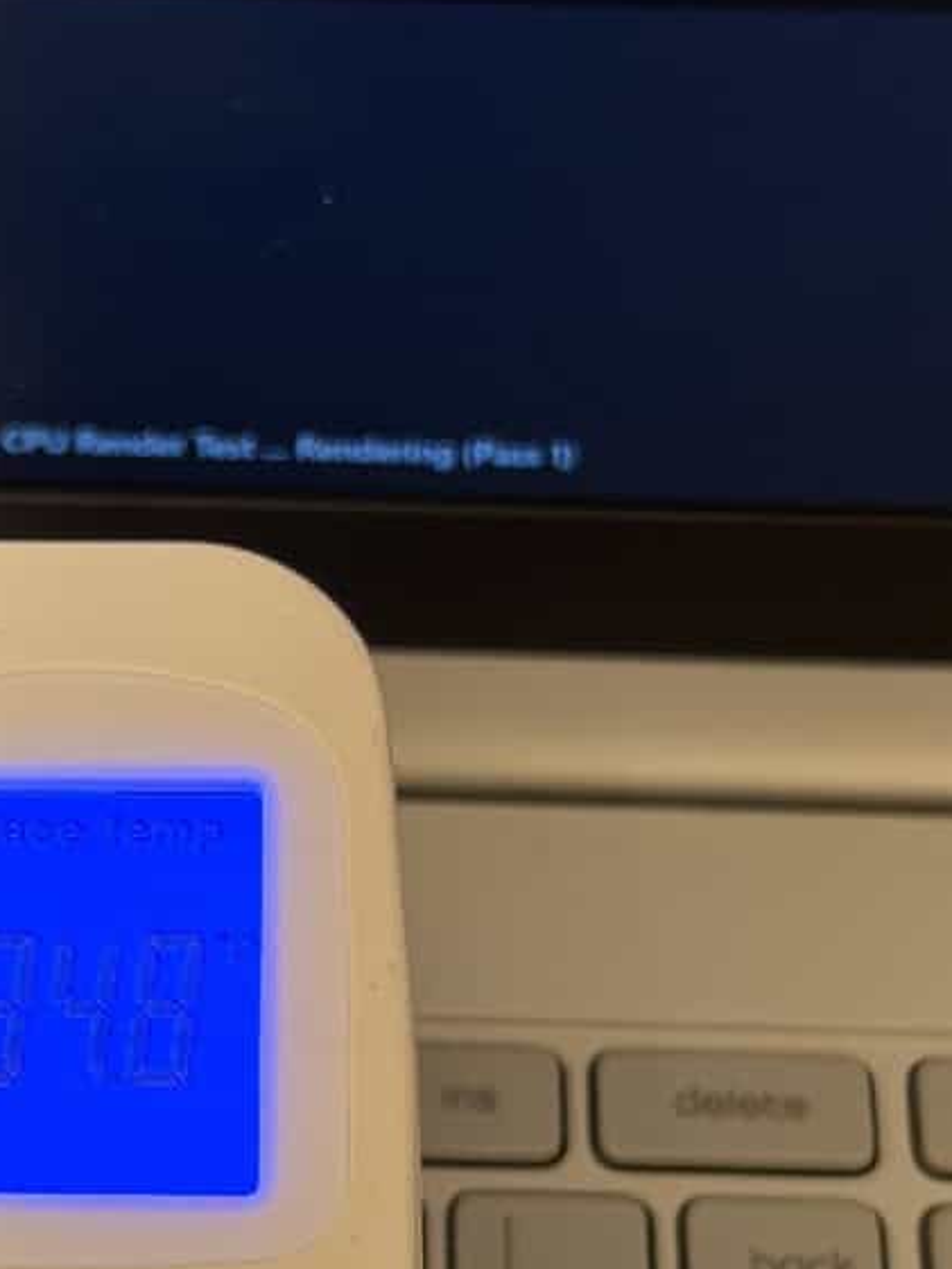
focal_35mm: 114
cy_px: 951
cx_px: 106
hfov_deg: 12.9
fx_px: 4179
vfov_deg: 17.2
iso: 200
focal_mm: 6.8
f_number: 1.8
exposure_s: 1/40
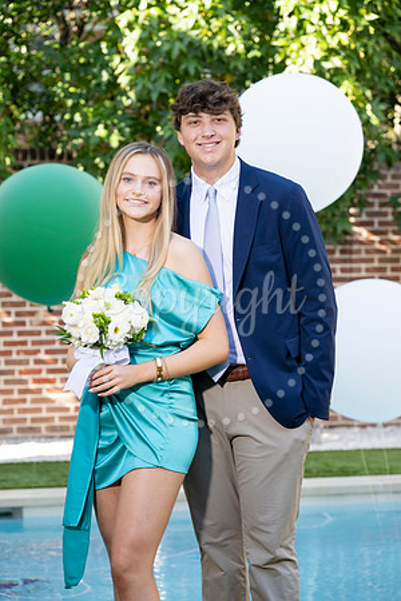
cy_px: 300
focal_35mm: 110
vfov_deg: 18.6
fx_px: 1838
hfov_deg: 12.5
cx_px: 200
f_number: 5.6
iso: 400
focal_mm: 110
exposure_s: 1/200
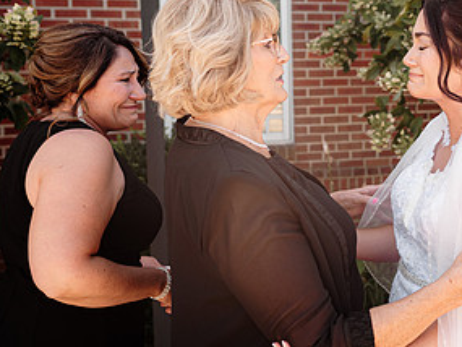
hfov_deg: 38.4
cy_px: 116
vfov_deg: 30.7
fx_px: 628
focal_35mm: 47
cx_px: 389
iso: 250
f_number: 2.8
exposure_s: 1/640
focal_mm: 24
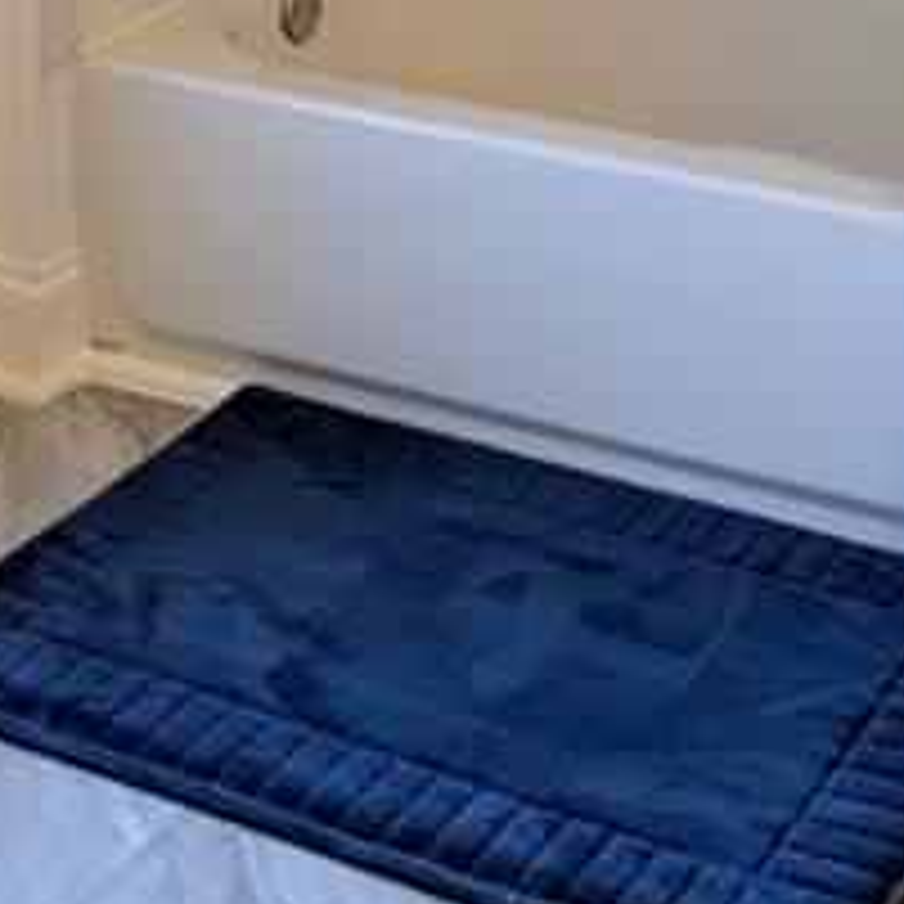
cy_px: -652
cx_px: 472
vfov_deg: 16.4
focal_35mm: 91
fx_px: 2689
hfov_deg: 19.1
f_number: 1.73
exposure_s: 1/60
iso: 43
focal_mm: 4.38
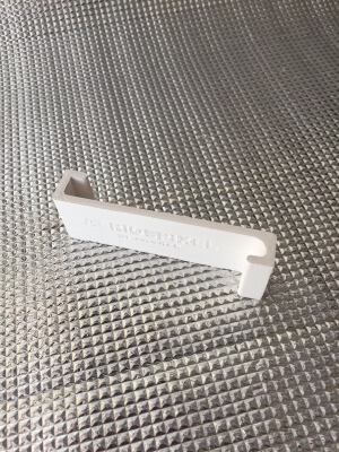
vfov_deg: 61.7
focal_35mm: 29
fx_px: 379
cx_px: 170
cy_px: 226
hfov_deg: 48.2
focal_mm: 4.15
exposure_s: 1/60
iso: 40
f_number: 2.2
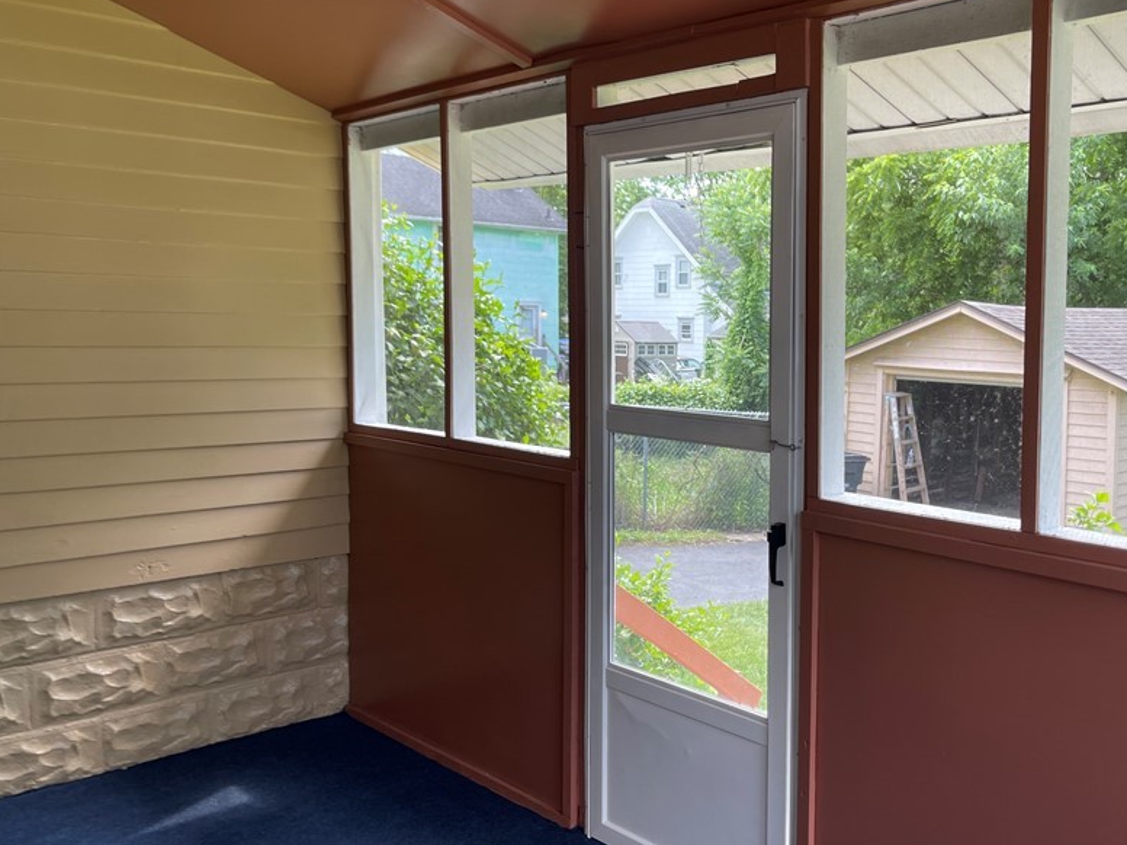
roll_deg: -0.5
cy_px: 424
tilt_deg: -5.6
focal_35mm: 33
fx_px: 1074
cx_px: 694
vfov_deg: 42.9
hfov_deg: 54.8
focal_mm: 5.1
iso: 32
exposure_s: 1/121
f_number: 1.6
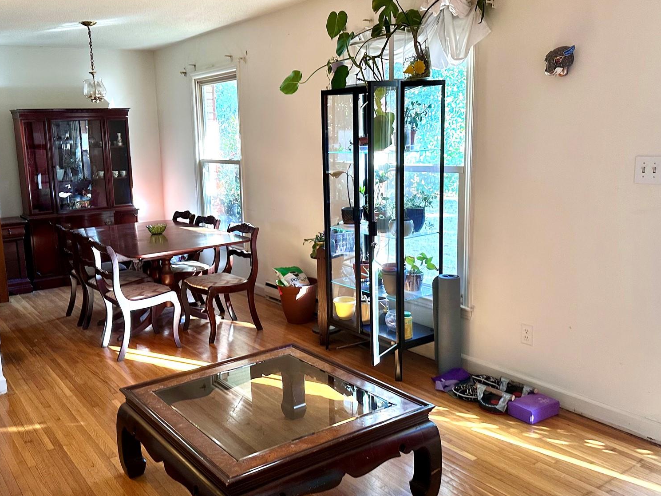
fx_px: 630
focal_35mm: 33
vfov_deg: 42.9
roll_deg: +2.4
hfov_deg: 54.8
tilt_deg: -10.2
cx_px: 257
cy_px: 254
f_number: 1.78
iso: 200
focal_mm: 6.86
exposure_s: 1/60
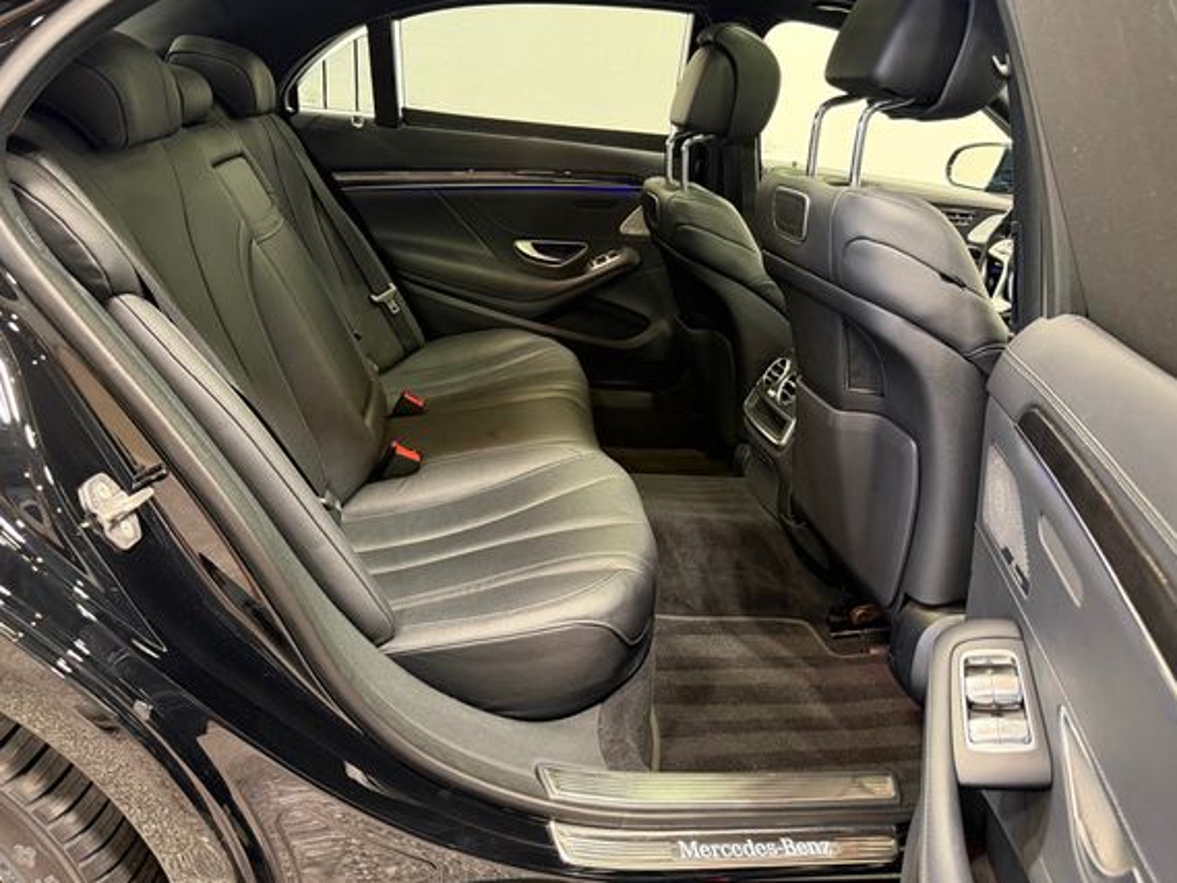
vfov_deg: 51.3
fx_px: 918
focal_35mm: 27
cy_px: 397
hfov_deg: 65.3
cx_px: 594
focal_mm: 6.76
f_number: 1.78
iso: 400
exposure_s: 1/60
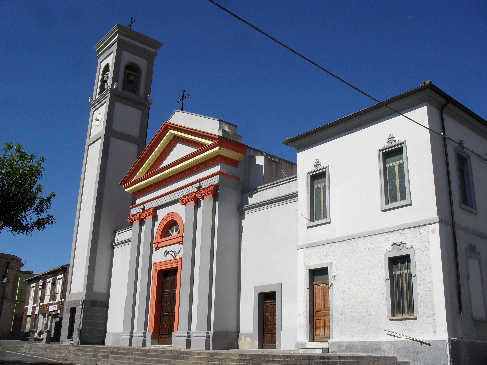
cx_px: 244
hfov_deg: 52.6
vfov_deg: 40.7
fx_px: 492
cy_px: 182
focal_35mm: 35
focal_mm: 6.3
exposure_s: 1/350
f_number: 8.4
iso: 100
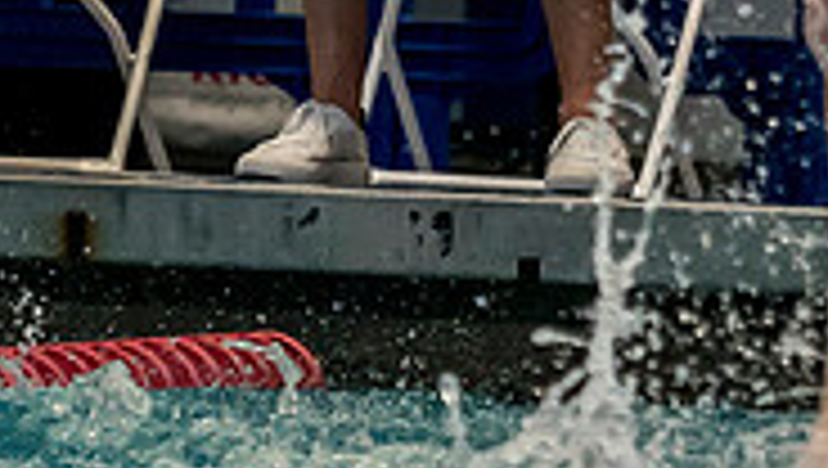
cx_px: 559
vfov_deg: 0.9
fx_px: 28905
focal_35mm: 1315
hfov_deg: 1.6
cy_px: -192
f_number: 2.8
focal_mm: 150
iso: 3200
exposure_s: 1/1000
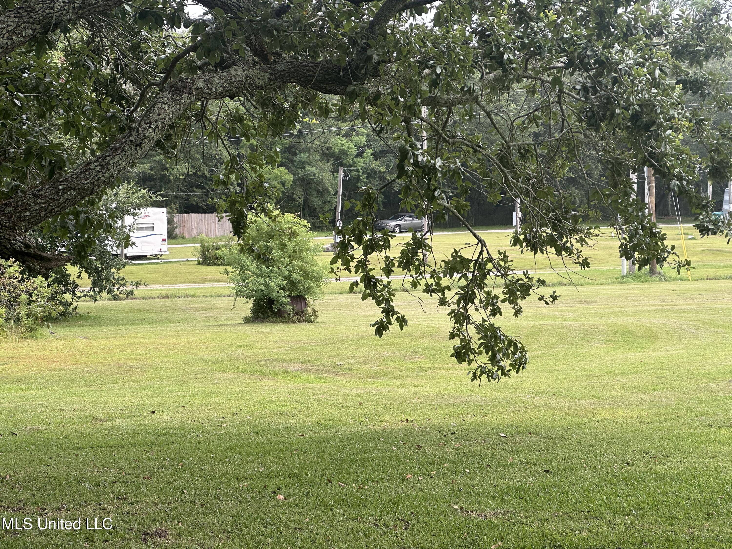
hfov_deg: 25.3
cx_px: 366
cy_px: 274
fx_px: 1628
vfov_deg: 19.1
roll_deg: +0.5
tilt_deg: -0.8
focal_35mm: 77
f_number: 2.8
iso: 50
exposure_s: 1/99
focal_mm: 9
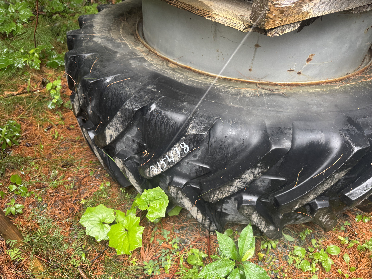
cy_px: 140
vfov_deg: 56.8
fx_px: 258
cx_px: 186
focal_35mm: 24
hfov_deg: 71.6
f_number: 1.78
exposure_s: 1/121
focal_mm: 6.76
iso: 125
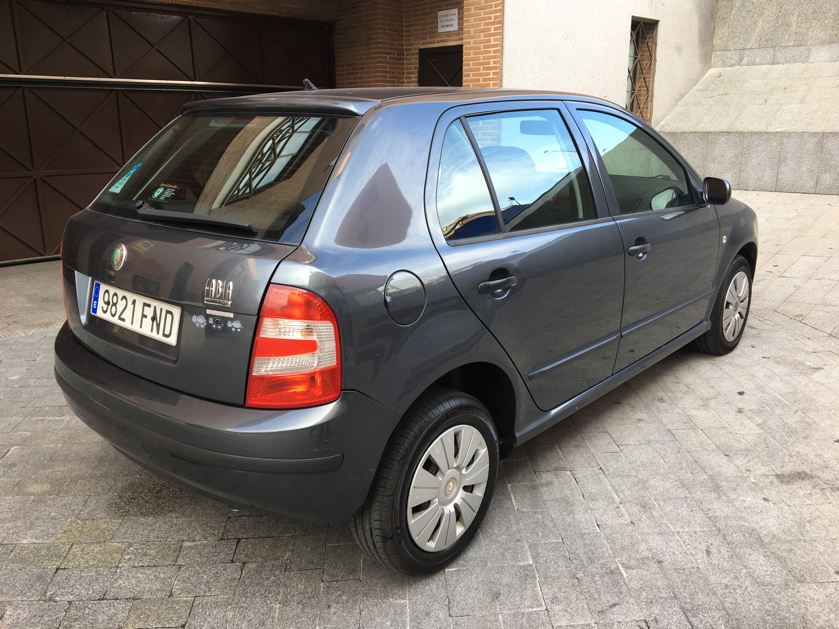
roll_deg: +0.6
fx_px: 703
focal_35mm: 29
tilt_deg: -15.4
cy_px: 314
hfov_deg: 61.7
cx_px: 420
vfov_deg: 48.2
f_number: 2.2
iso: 25
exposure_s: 1/117
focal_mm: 4.15
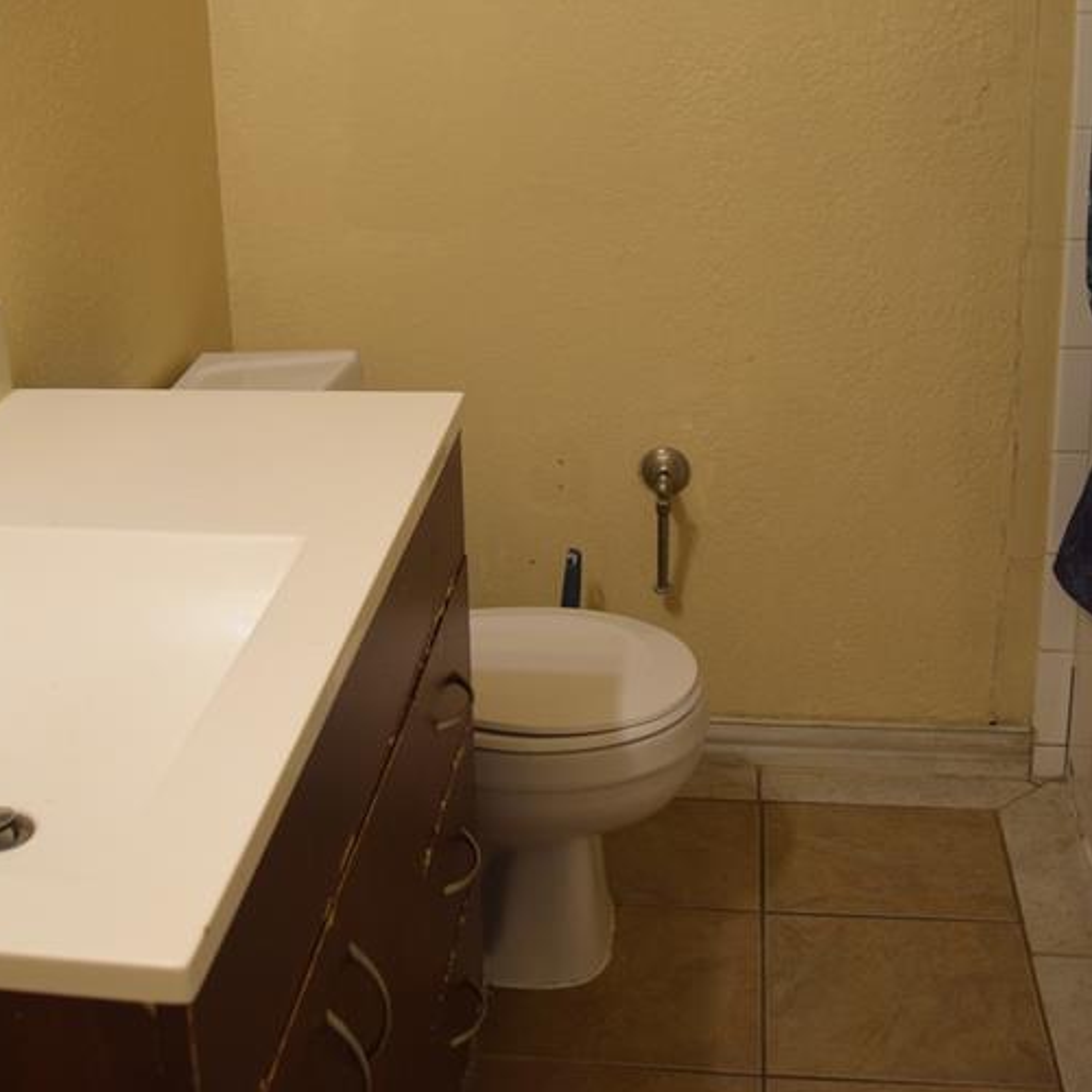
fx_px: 1677
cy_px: 373
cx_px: 465
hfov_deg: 36.0
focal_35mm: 47
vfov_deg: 35.7
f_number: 4
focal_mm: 18
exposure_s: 1/60
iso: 720
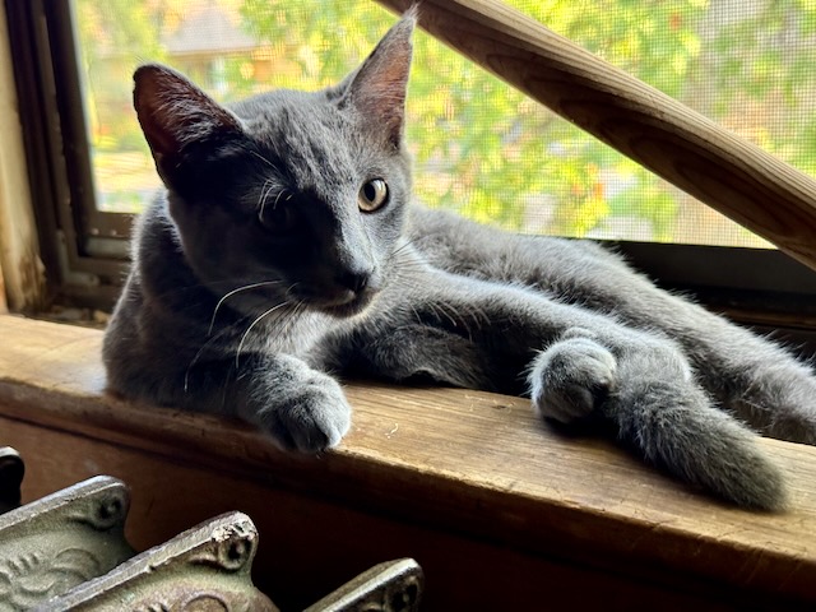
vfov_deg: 30.3
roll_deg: +4.2
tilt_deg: -13.1
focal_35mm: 48
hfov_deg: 39.7
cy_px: 306
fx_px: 1131
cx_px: 408
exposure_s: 1/60
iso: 160
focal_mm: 6.76
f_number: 1.78
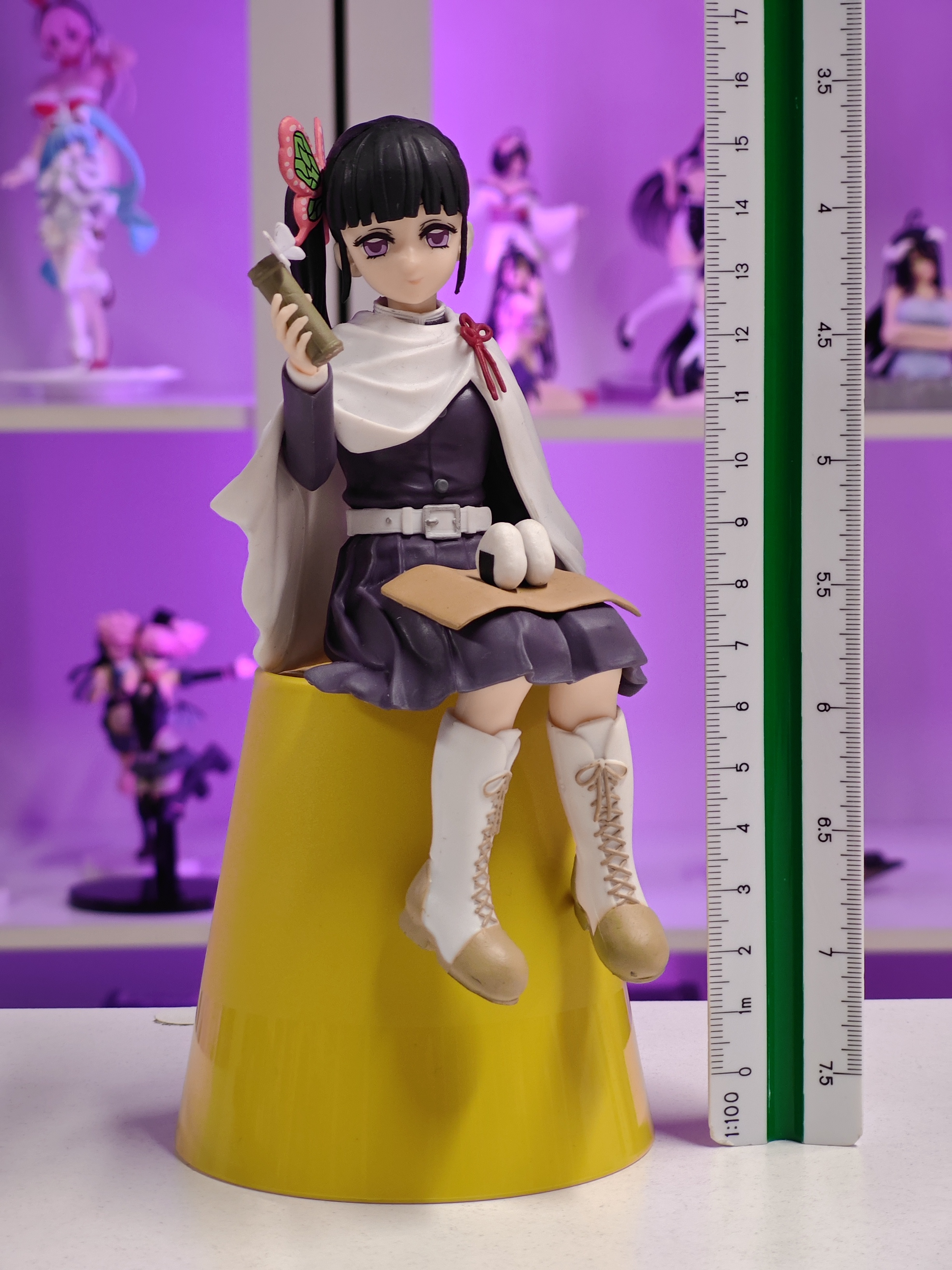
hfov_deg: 18.4
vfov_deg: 24.4
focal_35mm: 80
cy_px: 635
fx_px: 2934
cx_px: 476
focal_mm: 7.48
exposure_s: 1/21
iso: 400
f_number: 2.4
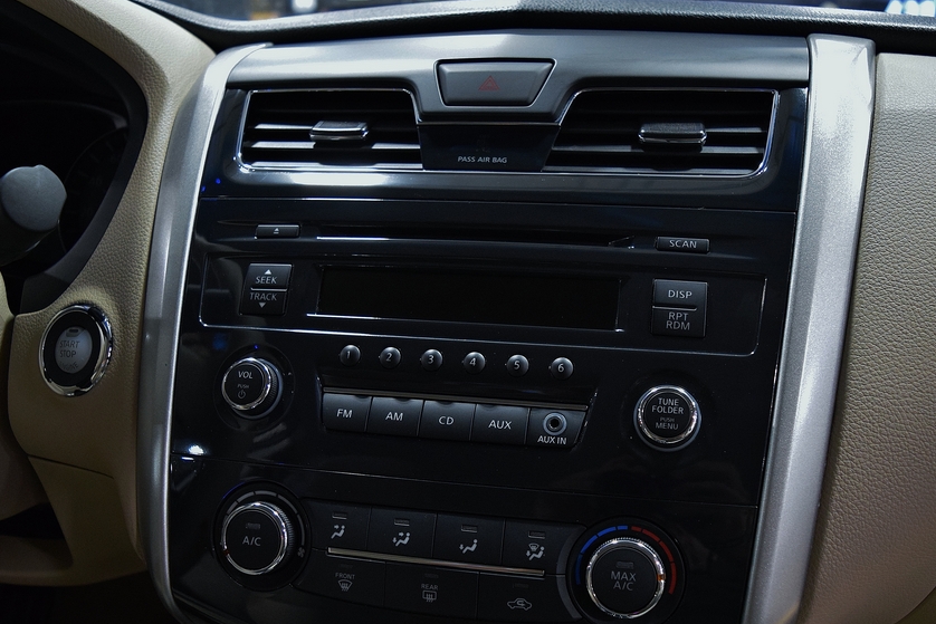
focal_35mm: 33
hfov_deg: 57.2
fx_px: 858
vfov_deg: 39.8
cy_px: 377
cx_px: 500
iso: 3200
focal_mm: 18
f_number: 3.5
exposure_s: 1/60
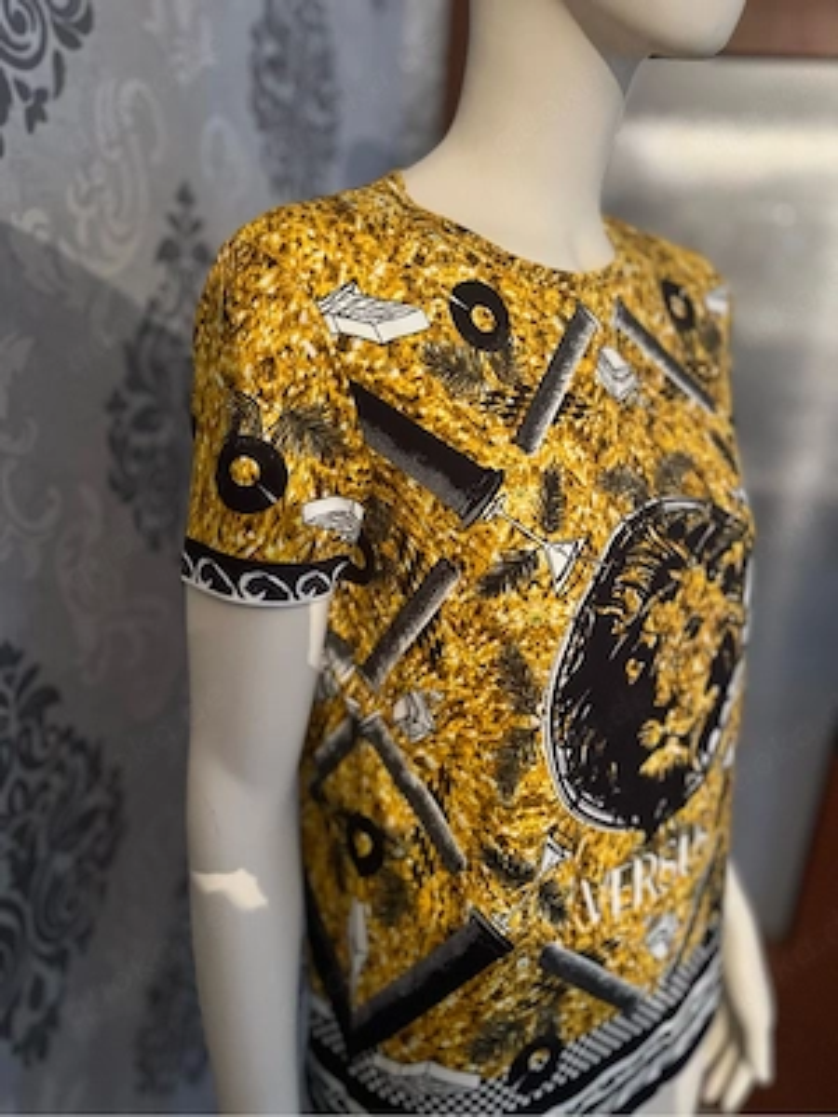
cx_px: 419
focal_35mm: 26
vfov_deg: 67.3
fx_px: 839
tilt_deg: -17.0
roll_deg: -3.3
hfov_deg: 53.1
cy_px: 558
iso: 500
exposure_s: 1/25
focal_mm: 5.1
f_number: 1.6
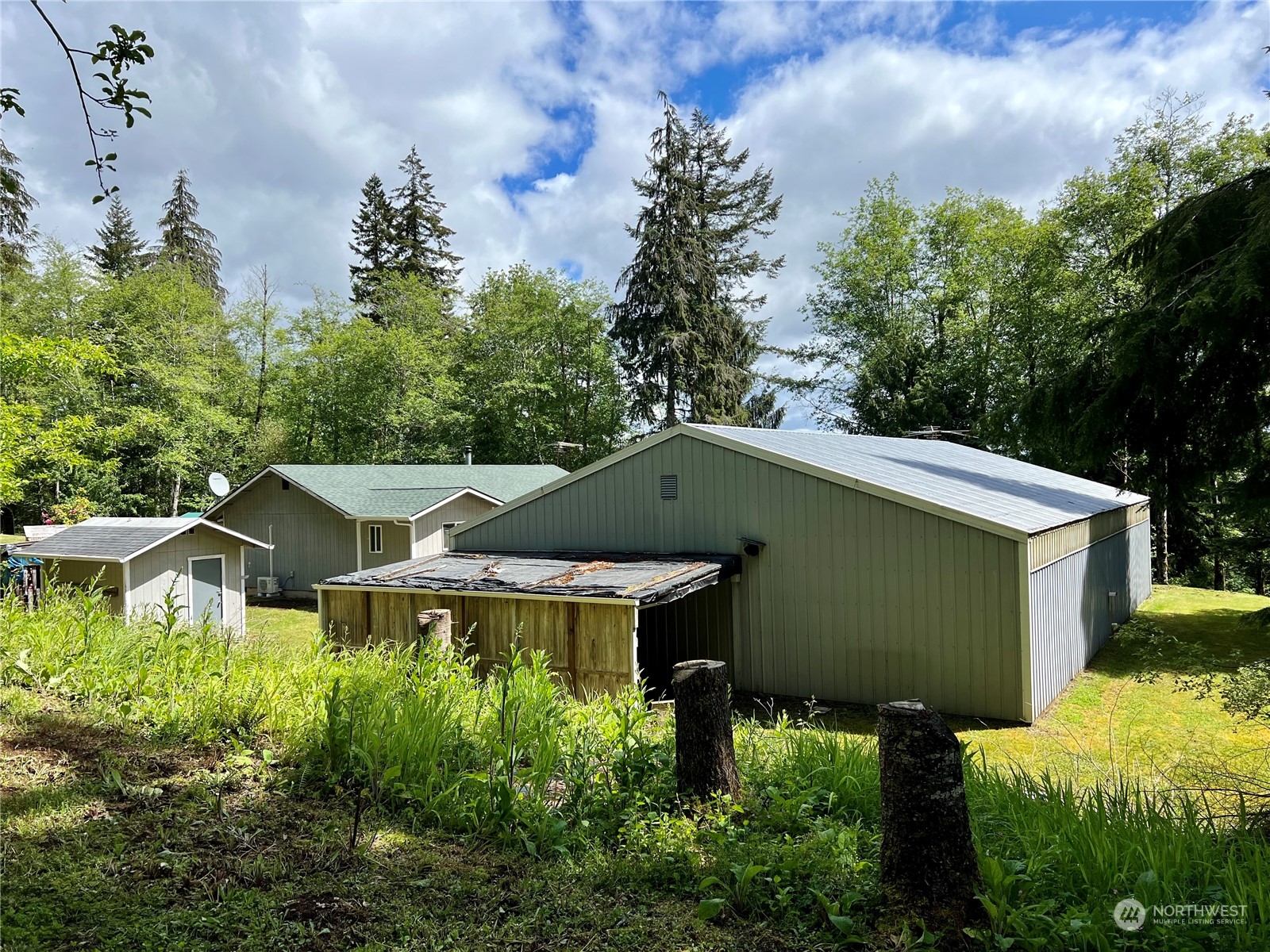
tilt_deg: -0.8
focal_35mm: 26
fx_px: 954
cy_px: 476
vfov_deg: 53.1
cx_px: 635
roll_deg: +2.0
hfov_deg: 67.3
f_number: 1.5
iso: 50
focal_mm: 5.7
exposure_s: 1/3831
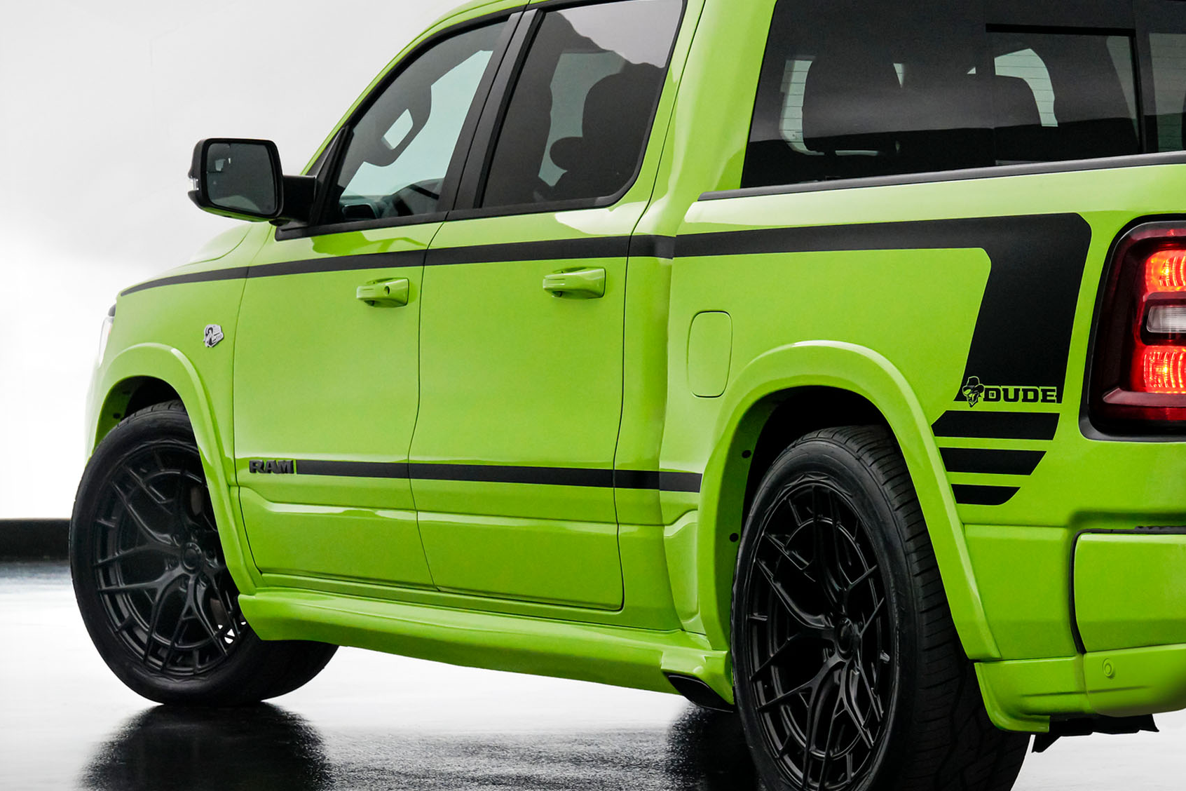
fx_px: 4777
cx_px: 958
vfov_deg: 9.5
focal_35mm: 145
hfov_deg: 14.1
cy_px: 421
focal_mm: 70
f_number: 5.6
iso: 2500
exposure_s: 1/50
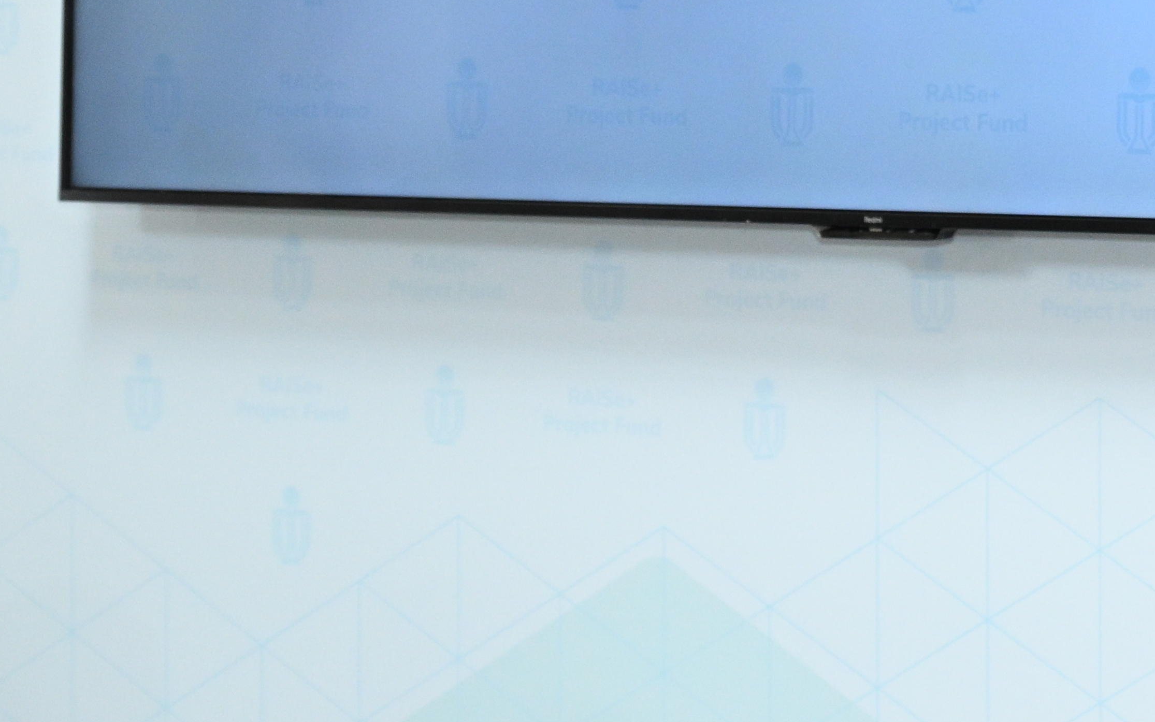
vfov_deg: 7.8
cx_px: 1537
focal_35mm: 166
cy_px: -278
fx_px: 5226
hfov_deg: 12.2
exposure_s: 1/200
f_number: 6.3
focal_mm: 44
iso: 2000
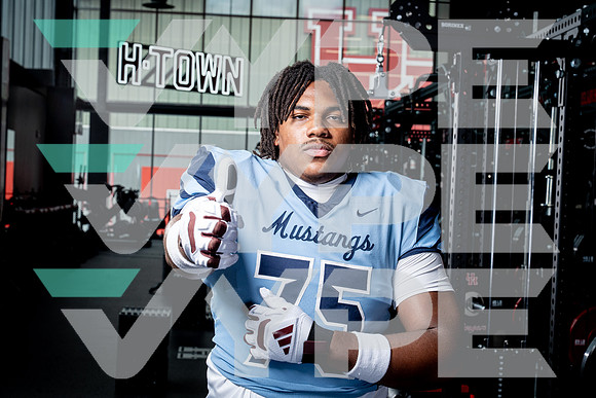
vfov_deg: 19.5
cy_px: 199
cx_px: 298
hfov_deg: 28.8
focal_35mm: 70
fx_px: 1159
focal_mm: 70
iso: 640
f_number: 9
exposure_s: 1/250
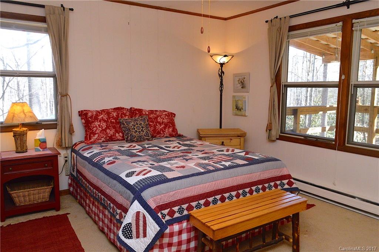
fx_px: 284
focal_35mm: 27
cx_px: 190
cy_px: 126
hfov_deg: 67.4
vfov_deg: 47.8
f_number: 8
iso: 1600
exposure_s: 1/60
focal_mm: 18
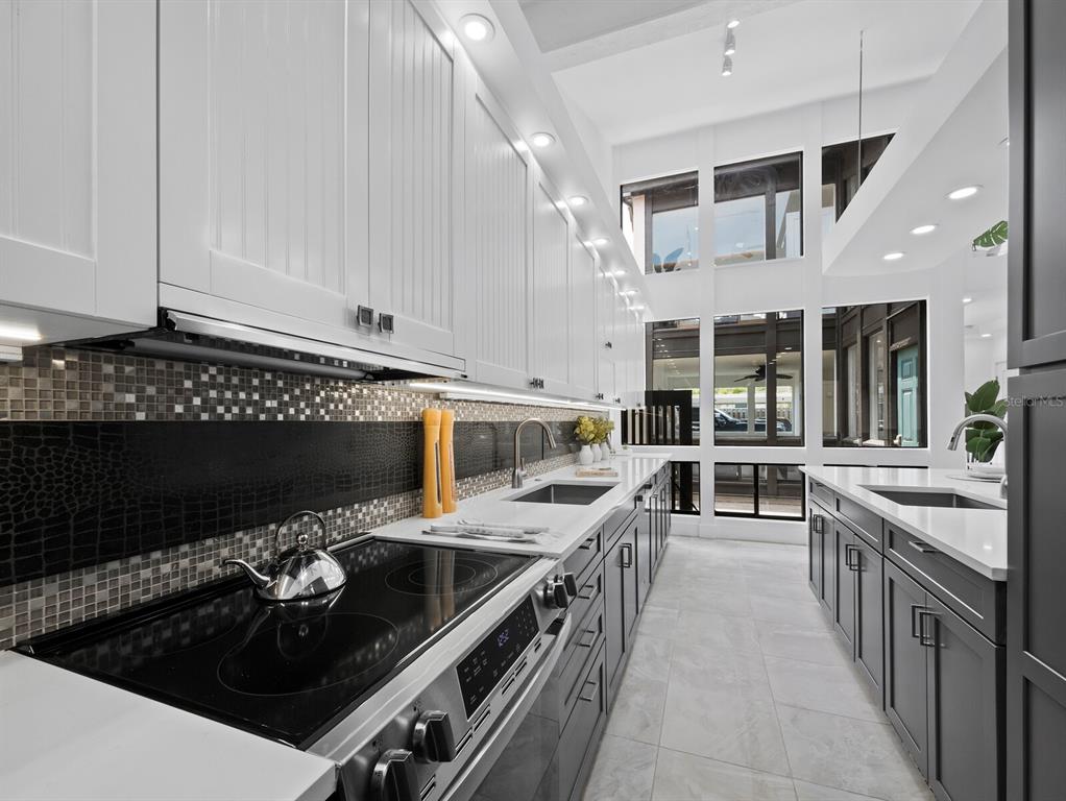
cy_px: 400
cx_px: 533
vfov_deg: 85.7
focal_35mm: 14
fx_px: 431
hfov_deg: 102.0
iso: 400
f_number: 11
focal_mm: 7
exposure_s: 1/20
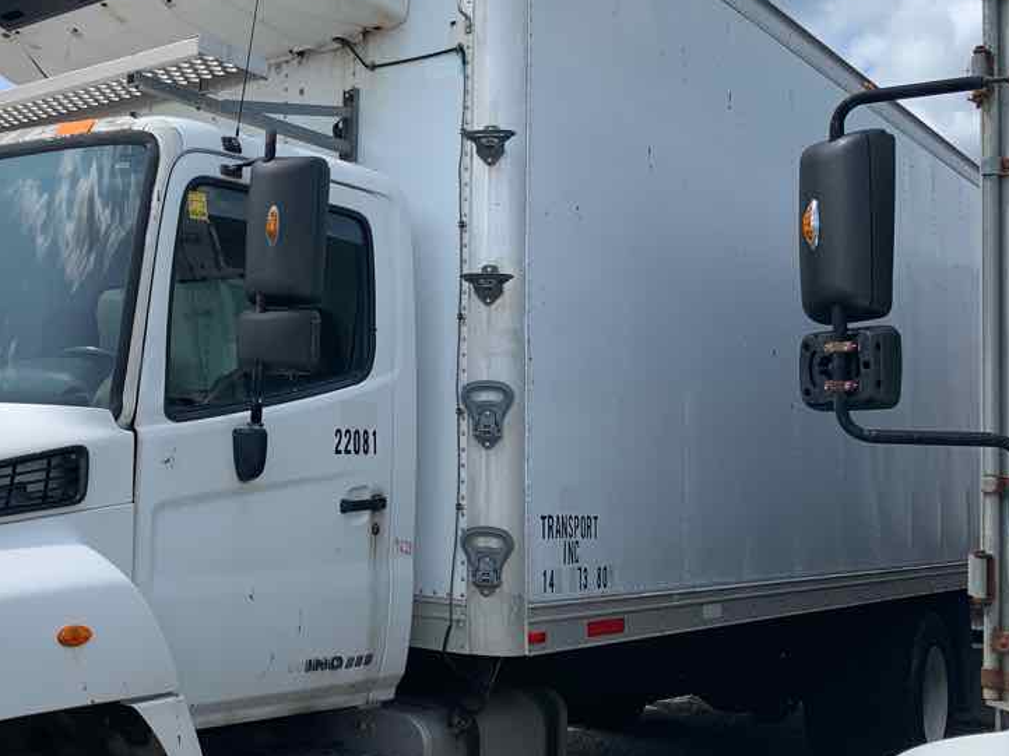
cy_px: 349
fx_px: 1282
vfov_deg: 32.8
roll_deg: -1.8
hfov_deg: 41.1
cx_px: 203
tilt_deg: +3.1
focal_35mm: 44
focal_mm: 4.25
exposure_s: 1/2755
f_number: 1.8
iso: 25
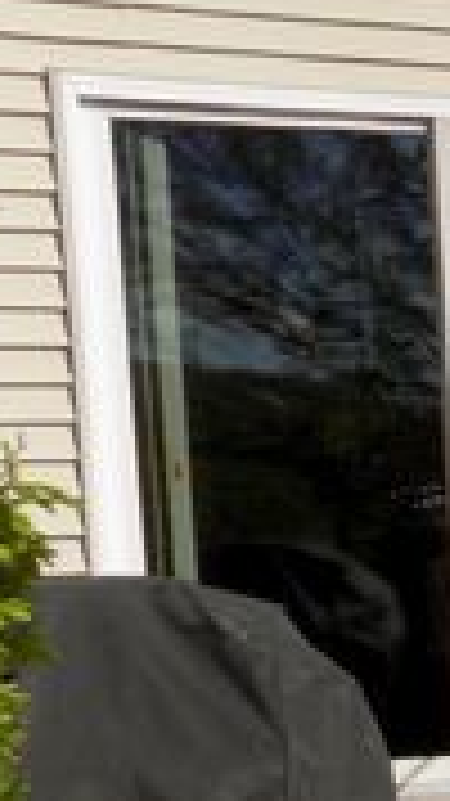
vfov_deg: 23.3
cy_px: 652
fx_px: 1911
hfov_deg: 9.8
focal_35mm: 90
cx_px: 1400
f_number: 3.1
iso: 80
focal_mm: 4
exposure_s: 1/1500
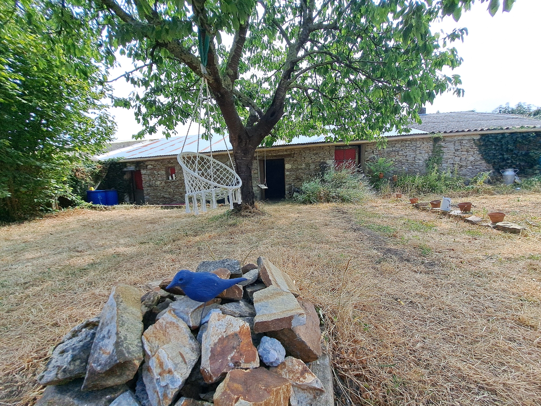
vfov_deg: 89.9
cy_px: 203
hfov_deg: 106.2
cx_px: 270
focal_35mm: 13
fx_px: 203
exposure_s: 1/263
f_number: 2.2
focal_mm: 1.74
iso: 50
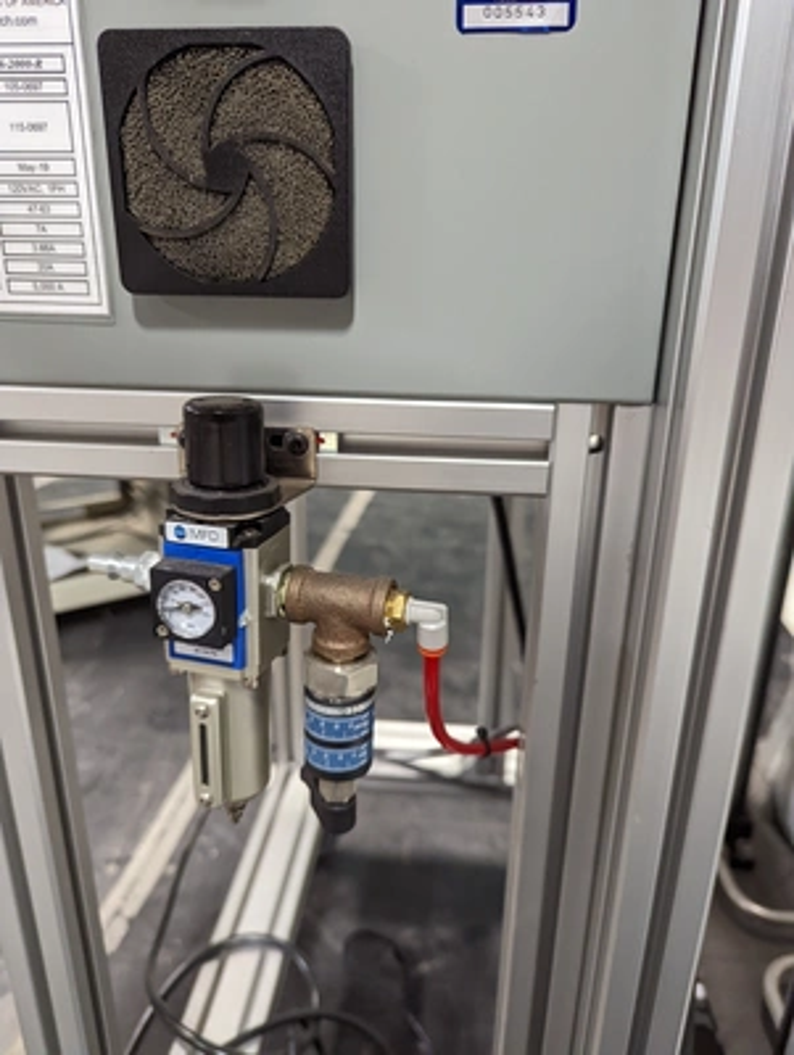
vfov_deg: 71.5
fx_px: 732
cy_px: 528
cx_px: 397
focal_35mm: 24
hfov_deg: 56.9
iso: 1425
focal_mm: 6.81
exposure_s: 1/154
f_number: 1.85
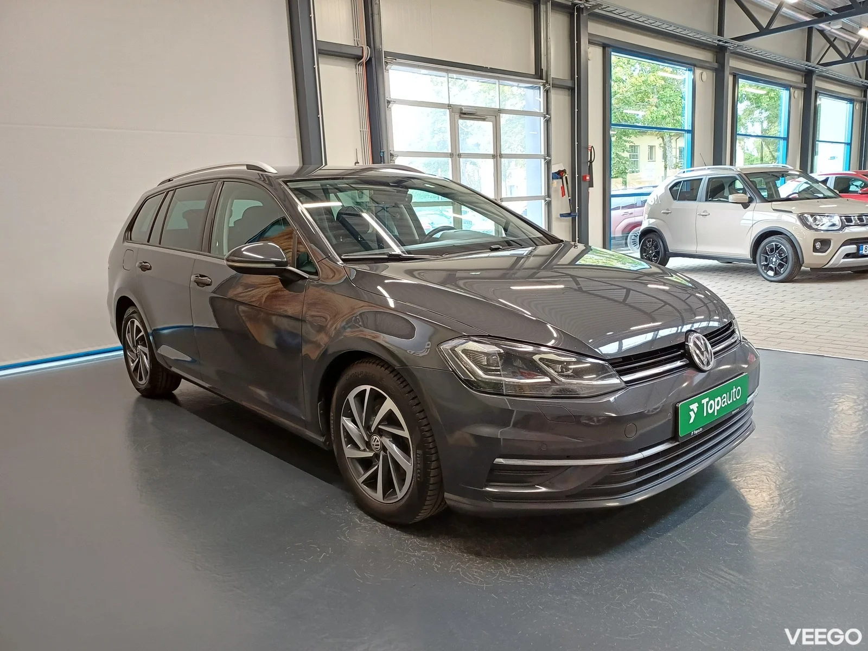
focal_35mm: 25
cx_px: 434
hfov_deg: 69.4
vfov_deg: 54.9
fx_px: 627
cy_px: 326
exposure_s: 1/50
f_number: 1.8
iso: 320
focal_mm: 4.65
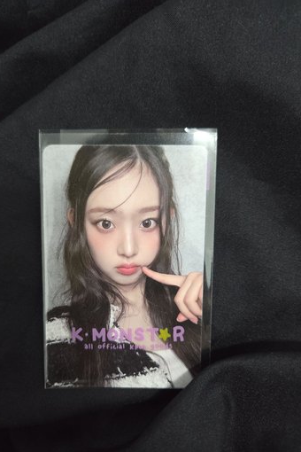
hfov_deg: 51.2
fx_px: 314
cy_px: 235
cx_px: 138
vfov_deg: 71.5
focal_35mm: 25
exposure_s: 1/120
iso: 1600
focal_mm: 5.4
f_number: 1.8
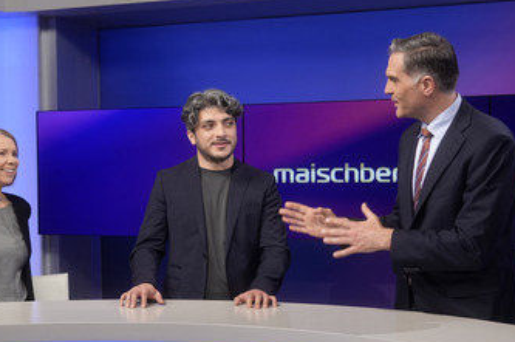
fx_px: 871
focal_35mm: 61
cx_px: 203
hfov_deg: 32.8
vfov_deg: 22.2
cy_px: 187
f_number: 2.2
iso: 640
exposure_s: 1/200
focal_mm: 30
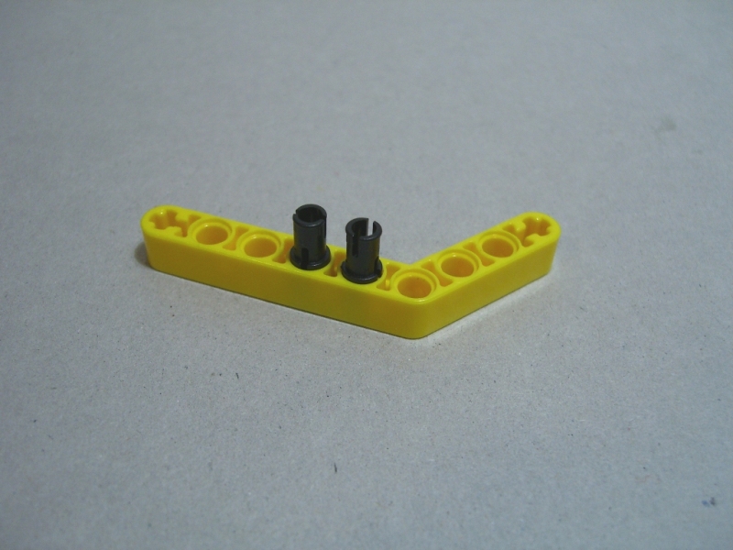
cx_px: 366
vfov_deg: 37.7
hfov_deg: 49.0
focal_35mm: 38
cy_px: 275
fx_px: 805
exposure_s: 1/25
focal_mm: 7.9
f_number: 2.8
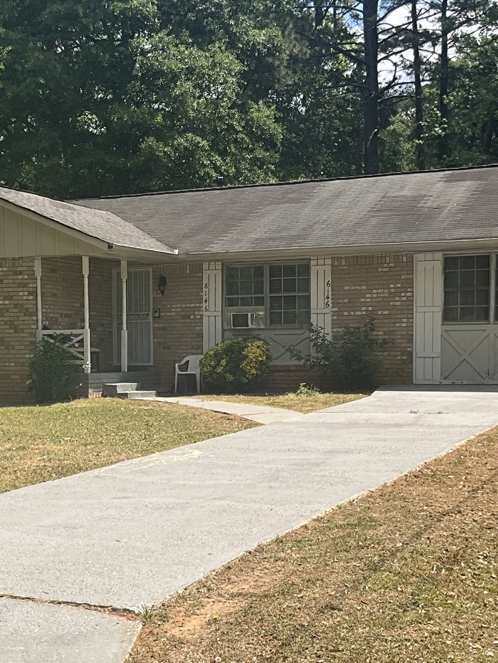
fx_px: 1169
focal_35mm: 61
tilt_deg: -1.8
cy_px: 411
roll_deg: +1.3
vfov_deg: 31.5
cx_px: 148
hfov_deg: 23.9
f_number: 1.8
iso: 25
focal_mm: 3
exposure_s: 1/1626
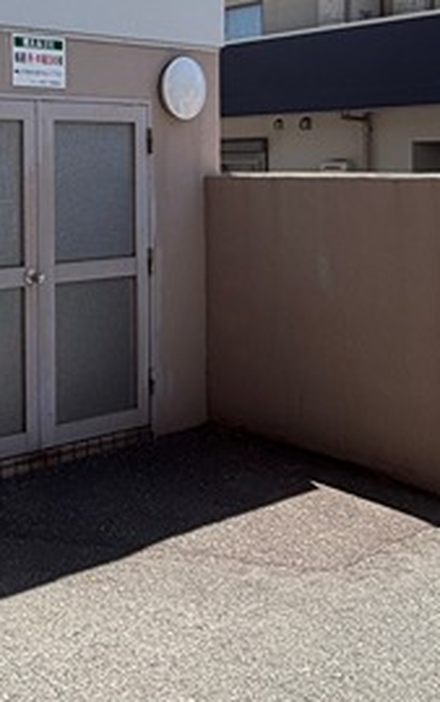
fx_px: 843
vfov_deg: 43.8
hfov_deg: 24.0
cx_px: -195
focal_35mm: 44
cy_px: 177
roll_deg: +2.5
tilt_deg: -0.2
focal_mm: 2.22
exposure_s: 1/770
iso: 32
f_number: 2.2
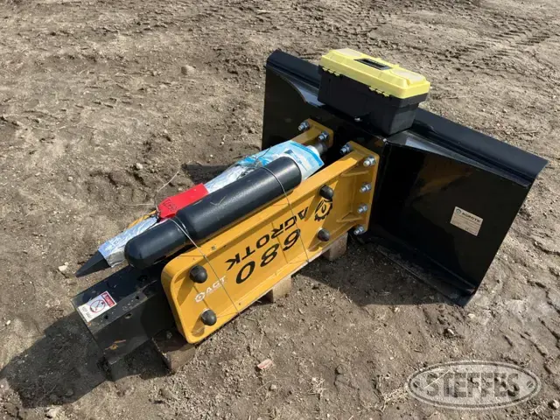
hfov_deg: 67.3
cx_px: 280
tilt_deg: -42.6
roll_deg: -1.1
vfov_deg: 53.1
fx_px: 421
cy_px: 210
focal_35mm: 26
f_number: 1.5
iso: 50
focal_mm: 5.7
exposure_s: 1/2252
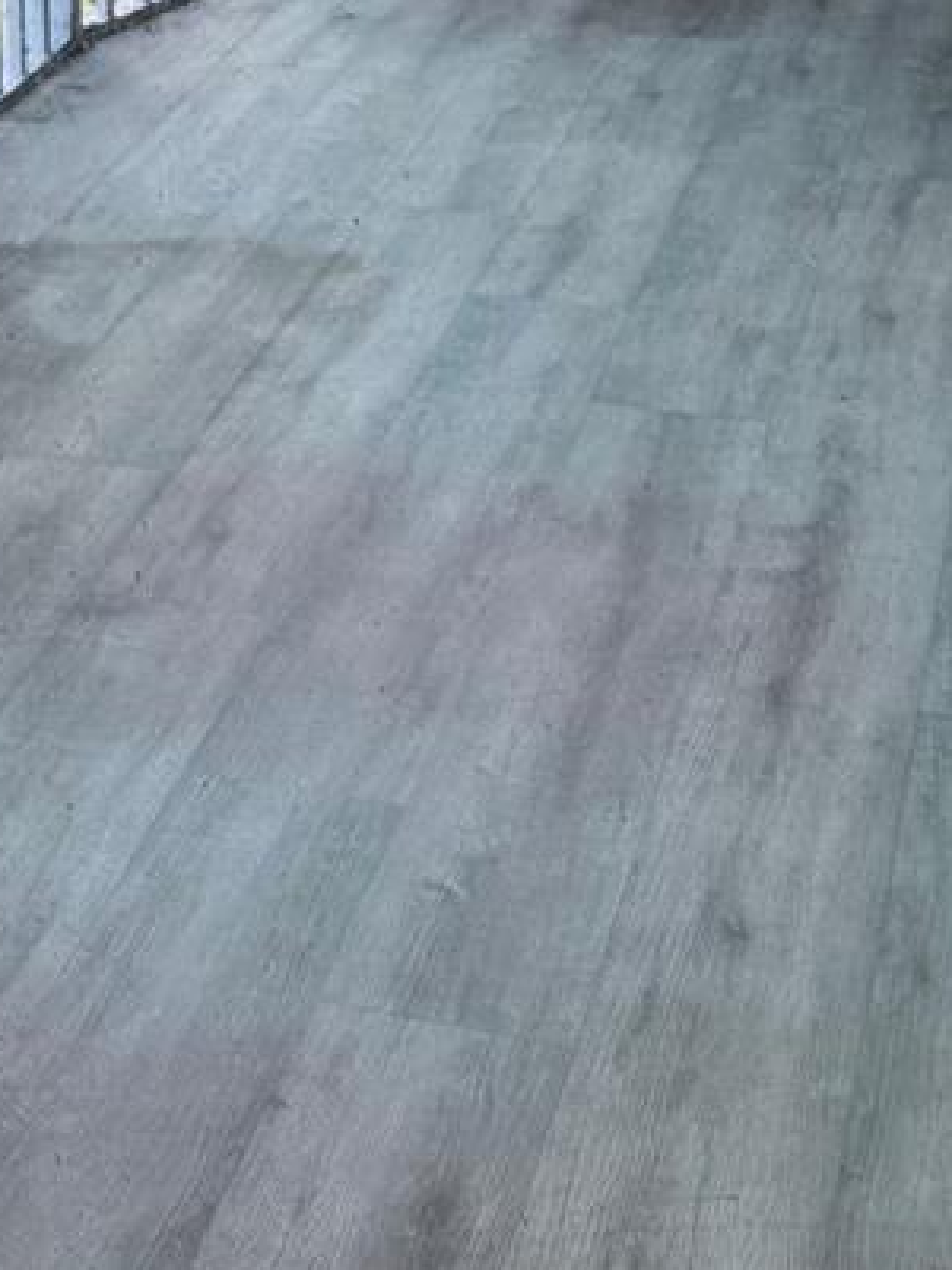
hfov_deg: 20.2
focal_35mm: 72
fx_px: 2640
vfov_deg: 24.6
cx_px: 162
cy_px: -241
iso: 100
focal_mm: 6.76
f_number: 1.78
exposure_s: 1/898
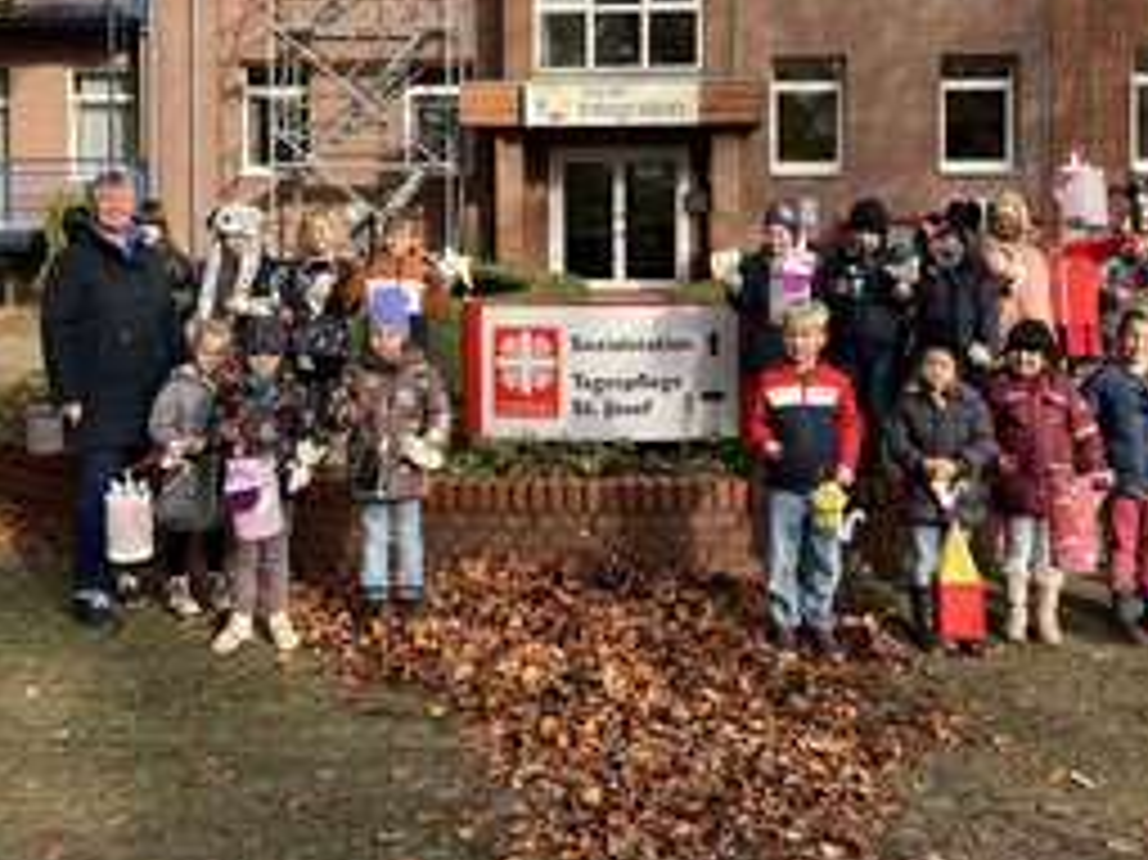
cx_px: 603
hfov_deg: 43.0
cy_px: 239
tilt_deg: -1.0
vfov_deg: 32.4
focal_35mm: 44
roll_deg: +0.3
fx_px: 1459
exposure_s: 1/823
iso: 32
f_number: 1.8
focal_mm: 3.99
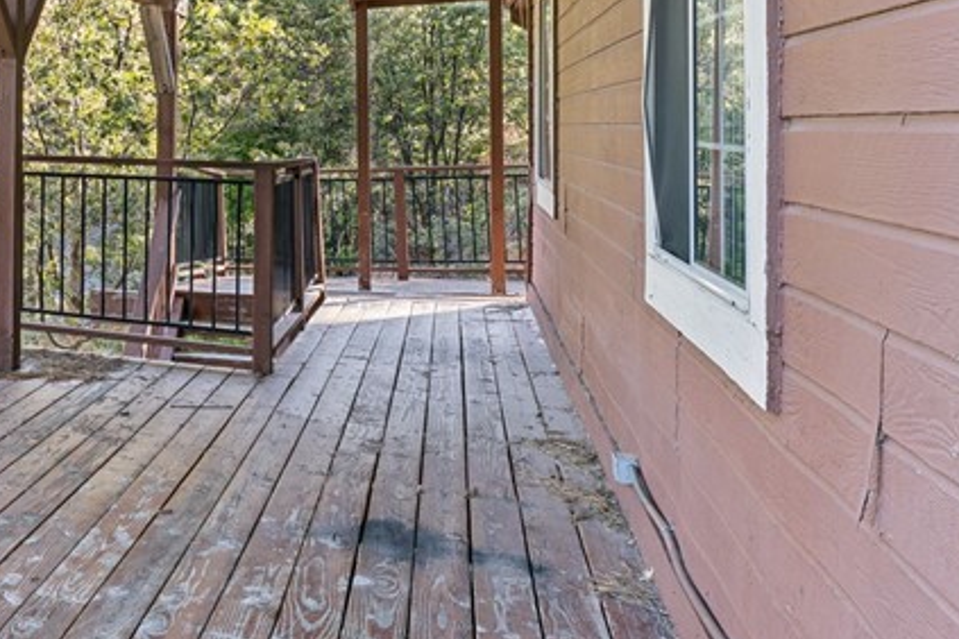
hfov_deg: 34.7
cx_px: -253
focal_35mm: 42
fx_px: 1106
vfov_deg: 31.5
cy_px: 135
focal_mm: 16.2
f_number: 13
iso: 100
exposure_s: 1/4
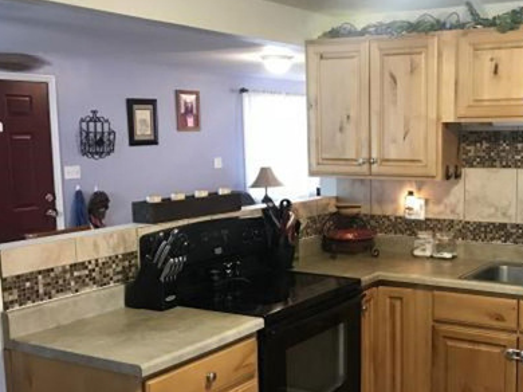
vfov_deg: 31.4
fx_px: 695
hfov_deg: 40.1
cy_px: 244
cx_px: 393
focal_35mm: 46
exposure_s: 1/15
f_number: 1.8
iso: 64
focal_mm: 3.99
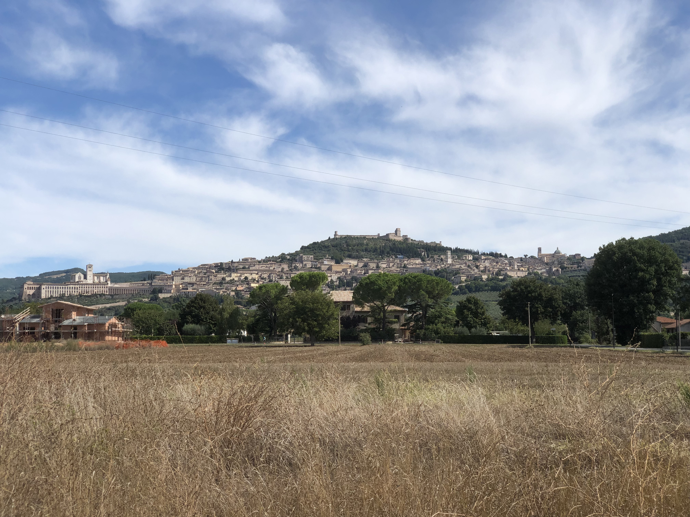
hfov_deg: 36.8
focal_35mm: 52
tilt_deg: +4.3
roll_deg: +1.3
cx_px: 345
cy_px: 258
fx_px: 1037
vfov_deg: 28.0
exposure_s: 1/1567
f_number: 2.4
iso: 16
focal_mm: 6
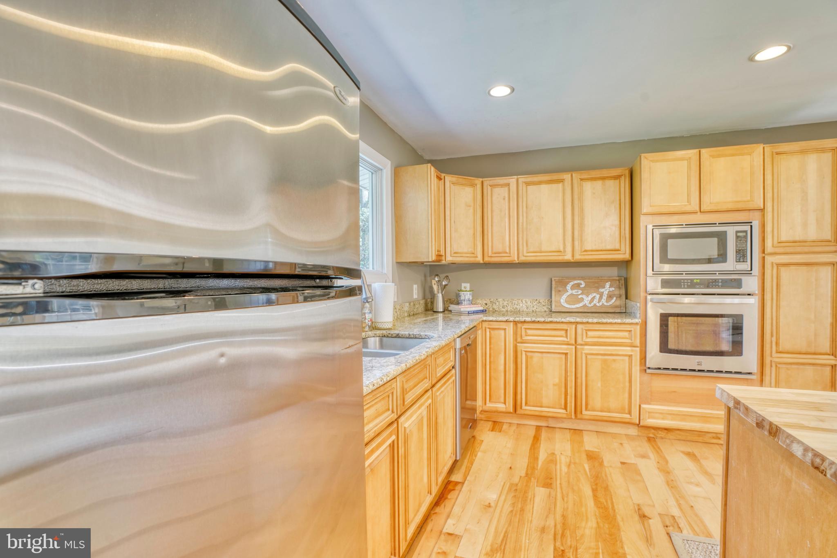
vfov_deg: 73.8
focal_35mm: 16
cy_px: 279
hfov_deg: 96.7
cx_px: 418
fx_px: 372
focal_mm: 16
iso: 640
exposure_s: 1/200
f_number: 7.1
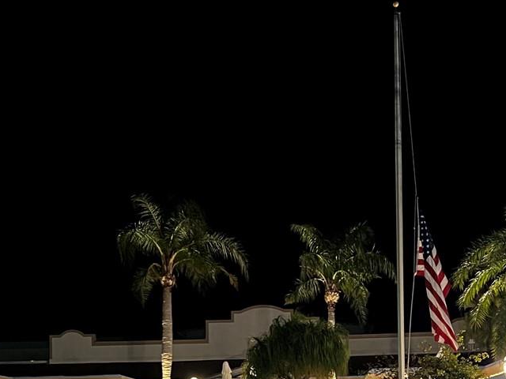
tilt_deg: +0.3
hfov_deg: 29.8
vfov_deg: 21.5
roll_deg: +1.4
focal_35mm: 65
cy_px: 405
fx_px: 950
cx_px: 229
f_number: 1.5
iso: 500
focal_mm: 5.7
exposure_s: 1/40
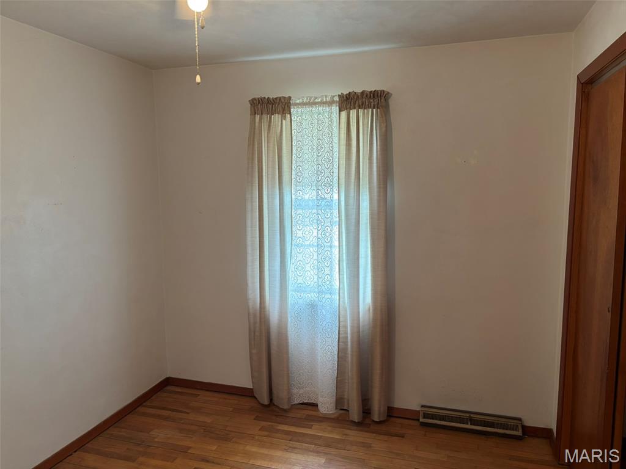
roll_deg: +0.6
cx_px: 313
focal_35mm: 26
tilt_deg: -7.3
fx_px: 470
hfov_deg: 67.3
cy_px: 234
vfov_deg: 53.1
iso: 160
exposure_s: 1/60
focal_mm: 5.96
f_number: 1.6
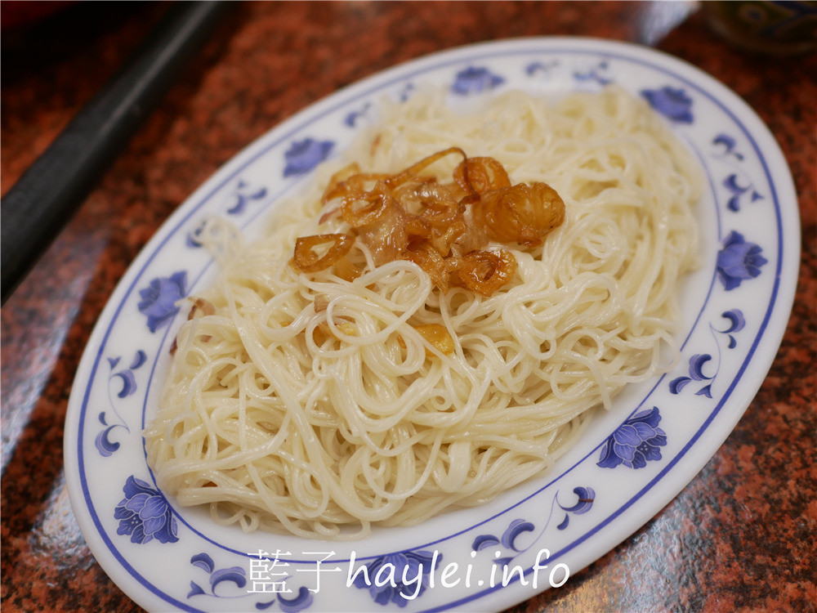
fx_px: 708
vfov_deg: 46.8
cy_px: 306
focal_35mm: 30
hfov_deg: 60.0
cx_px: 408
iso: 200
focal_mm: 15
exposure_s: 1/125
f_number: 1.8
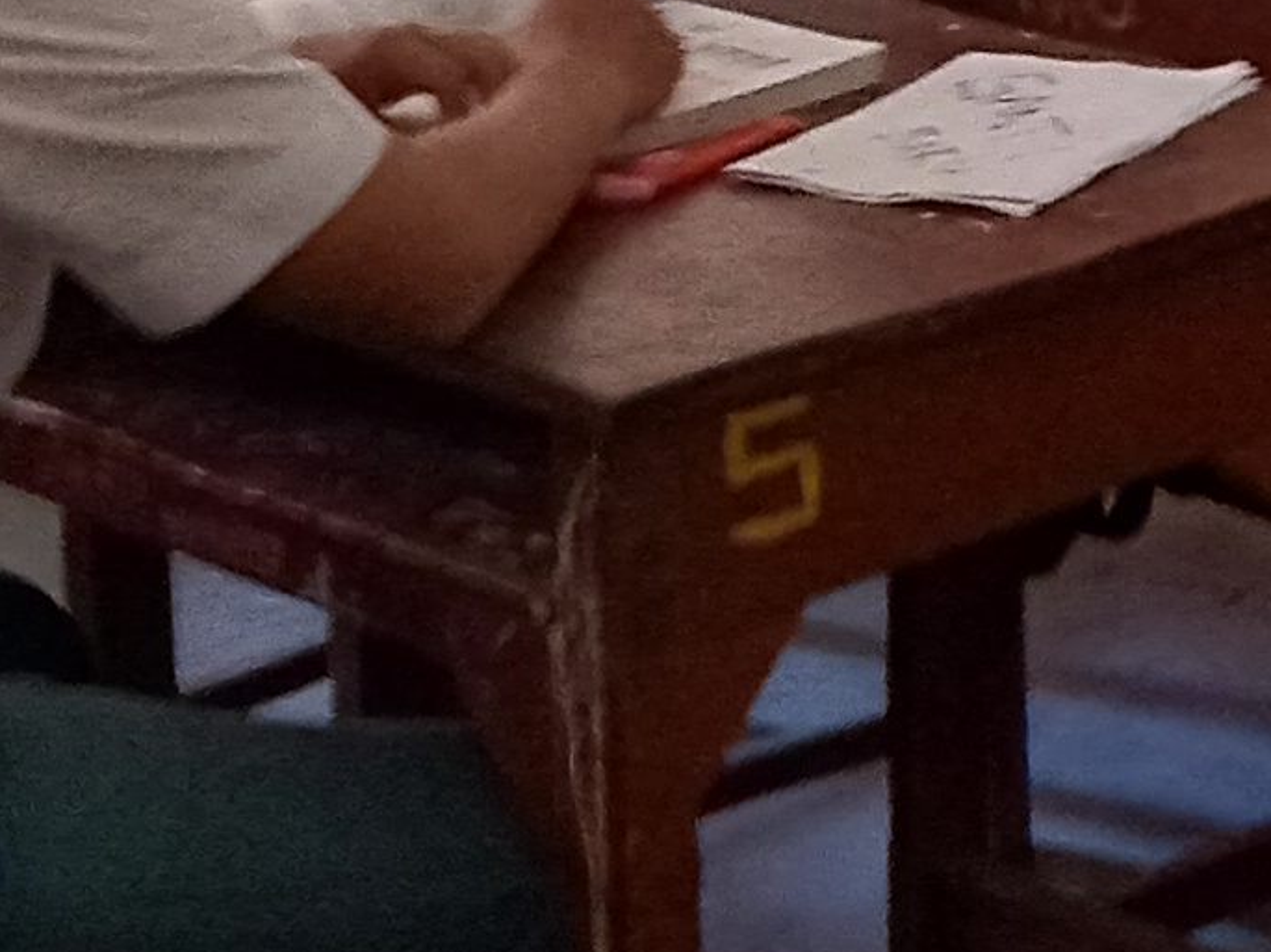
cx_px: 2253
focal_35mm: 158
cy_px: -817
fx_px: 5798
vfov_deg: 8.9
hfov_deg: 11.6
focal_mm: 3.46
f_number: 2.2
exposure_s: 1/25
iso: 593
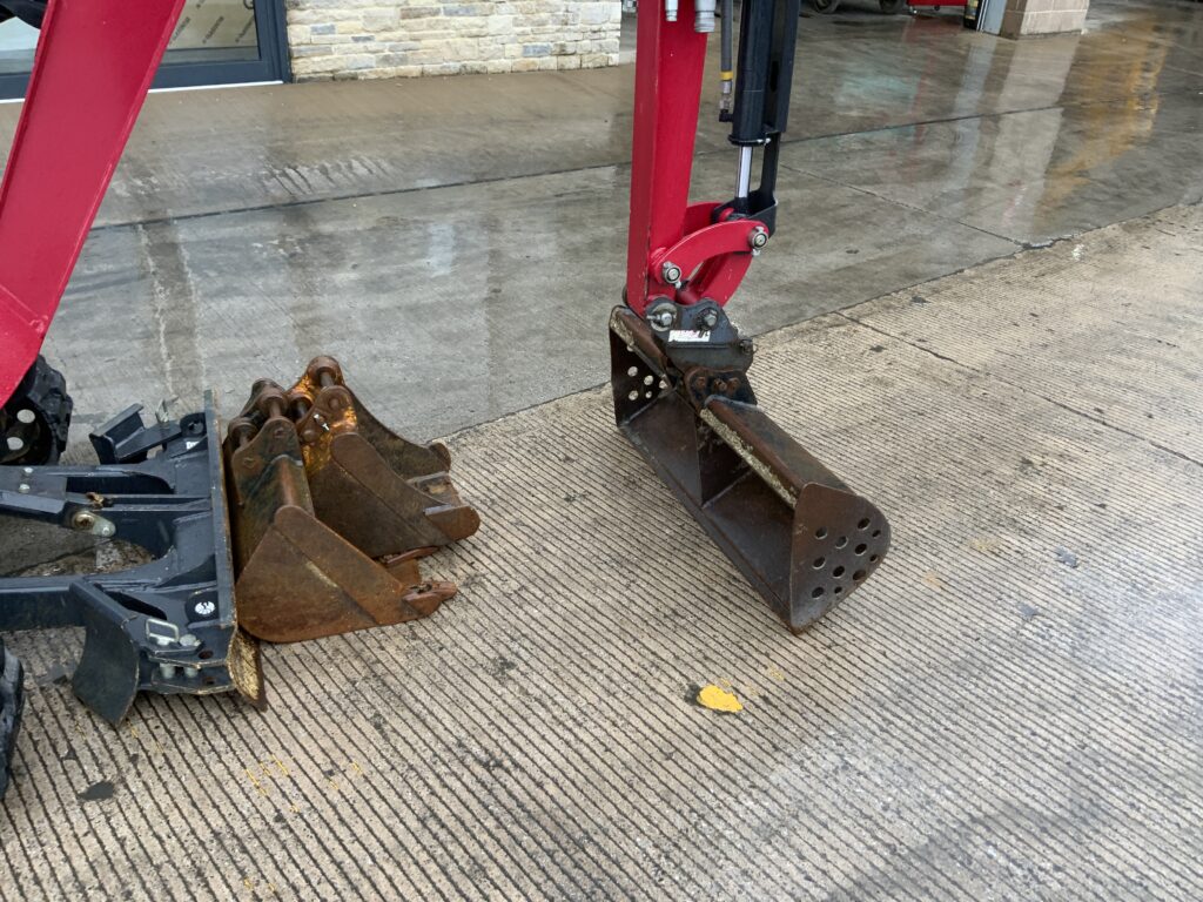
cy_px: 451
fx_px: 1008
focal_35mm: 29
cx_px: 602
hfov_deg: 61.7
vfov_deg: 48.2
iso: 20
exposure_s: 1/122
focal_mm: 3
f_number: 1.8
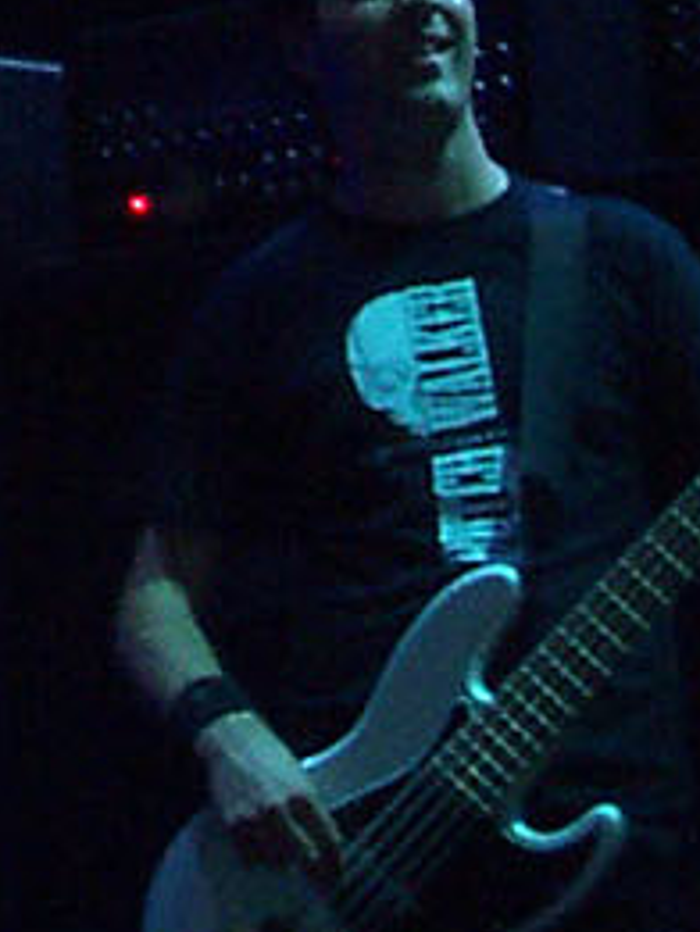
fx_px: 9995
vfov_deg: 5.2
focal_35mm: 371
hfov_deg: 4.0
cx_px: -493
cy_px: -1234
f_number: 4
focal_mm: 10.8
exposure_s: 1/60
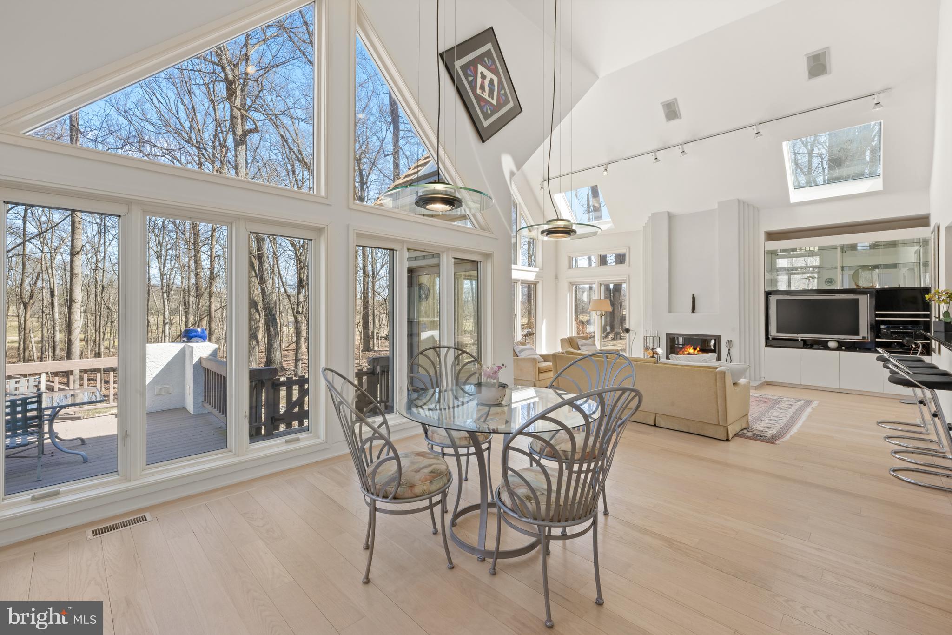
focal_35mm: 15
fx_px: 397
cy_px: 318
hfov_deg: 100.4
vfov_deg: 77.3
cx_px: 476
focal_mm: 15
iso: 160
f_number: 16
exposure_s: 1/5
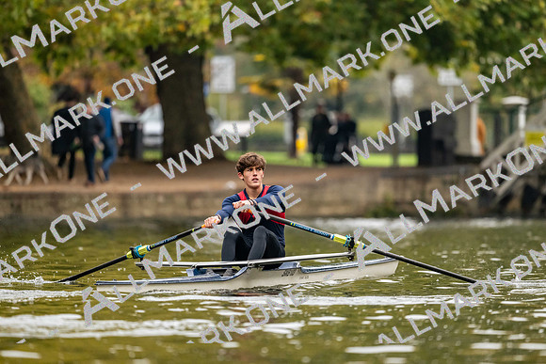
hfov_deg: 5.2
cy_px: 182
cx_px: 273
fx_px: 6068
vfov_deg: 3.4
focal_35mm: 400
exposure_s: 1/2000
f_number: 4.5
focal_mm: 400
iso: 3200
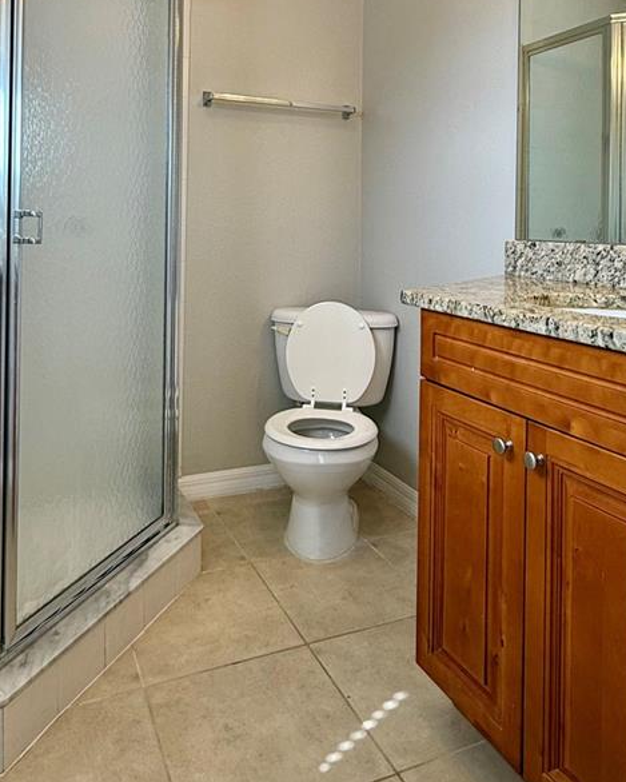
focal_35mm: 28
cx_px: 280
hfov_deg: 51.5
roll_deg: -1.8
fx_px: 648
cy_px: 228
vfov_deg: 59.9
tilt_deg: +0.1
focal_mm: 2.22
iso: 64
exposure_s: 1/120
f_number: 2.2
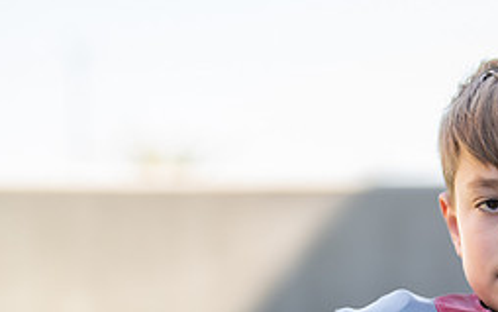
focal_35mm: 143
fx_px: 1942
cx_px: 561
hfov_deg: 14.3
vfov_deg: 9.1
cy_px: 376
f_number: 1.2
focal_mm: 50
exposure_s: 1/1600
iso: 100
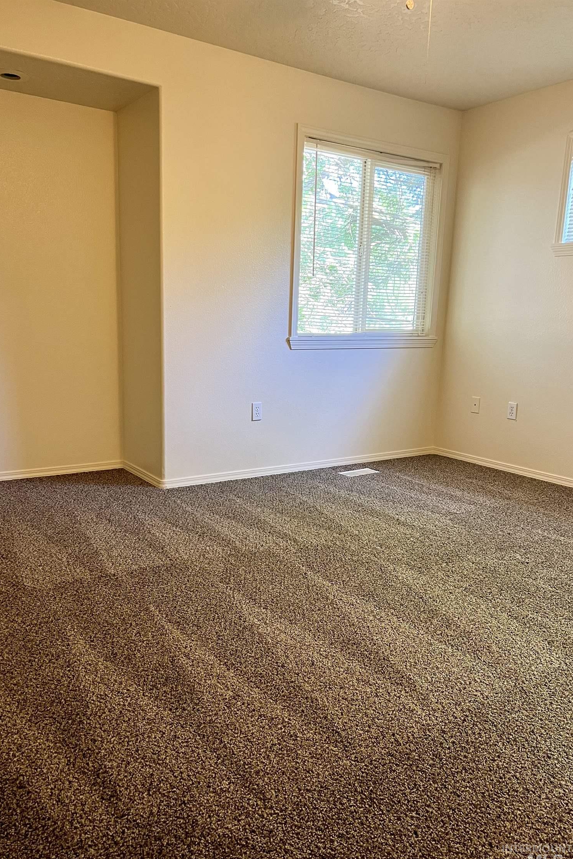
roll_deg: -1.9
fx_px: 669
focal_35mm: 28
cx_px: 258
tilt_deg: -11.5
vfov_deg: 65.5
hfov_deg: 46.3
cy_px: 444
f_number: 1.5
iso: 200
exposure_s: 1/60
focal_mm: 5.7
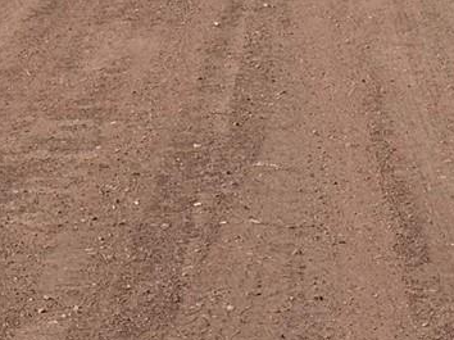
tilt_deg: -6.8
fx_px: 2844
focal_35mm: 217
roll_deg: +0.2
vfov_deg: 6.8
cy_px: -74
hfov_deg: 9.1
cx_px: 242
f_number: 1.78
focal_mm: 6.76
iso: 64
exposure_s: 1/9009
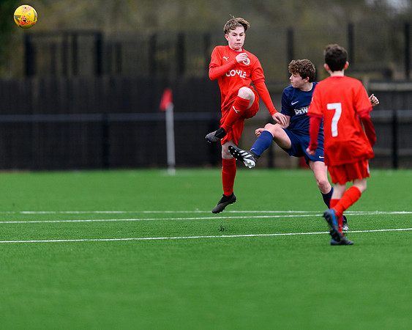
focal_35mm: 481
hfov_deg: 4.0
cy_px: 166
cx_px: 233
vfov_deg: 3.2
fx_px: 5866
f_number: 2.8
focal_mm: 400
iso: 3200
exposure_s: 1/2000
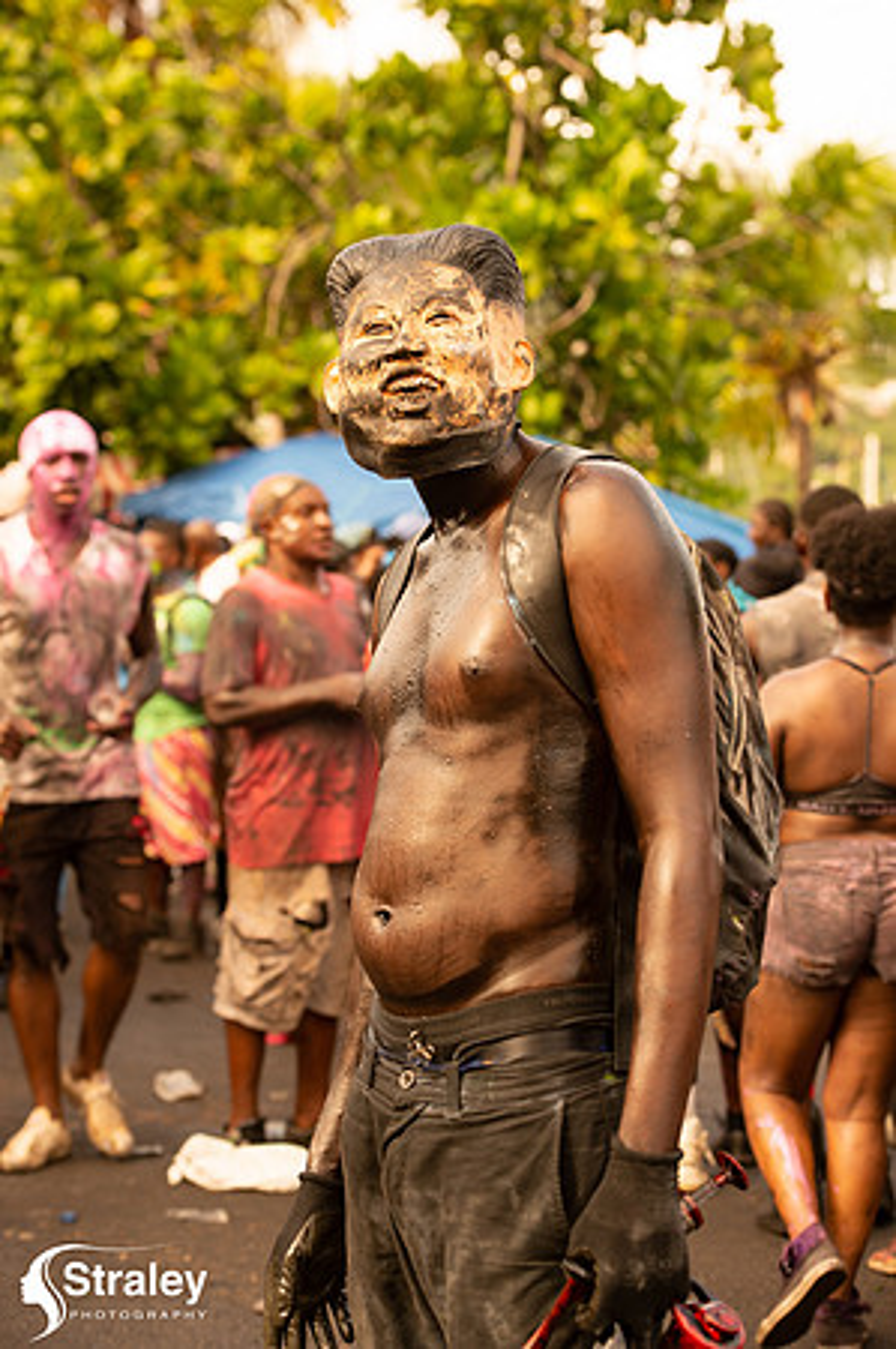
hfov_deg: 16.0
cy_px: 674
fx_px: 3180
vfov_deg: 23.9
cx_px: 448
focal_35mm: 85
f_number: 5.6
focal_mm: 85
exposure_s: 1/160
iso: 125
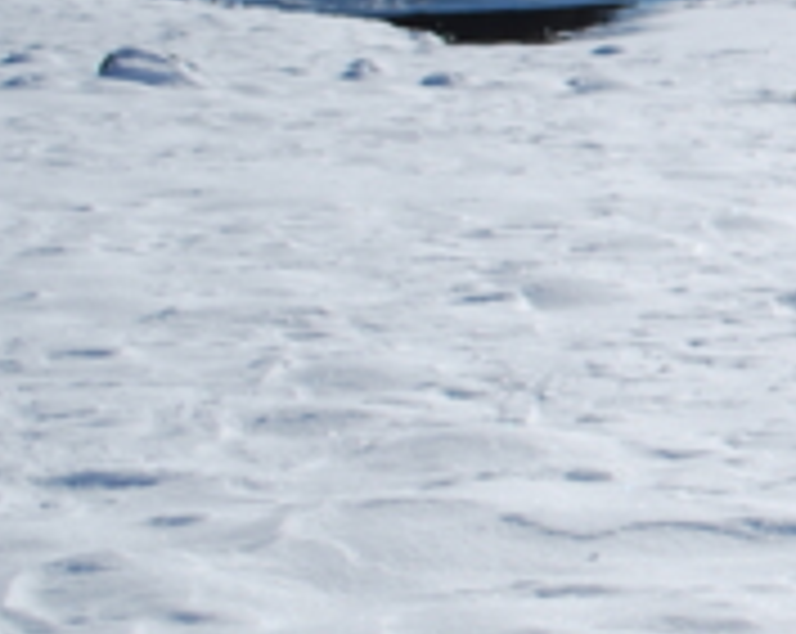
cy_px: 144
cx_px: 1498
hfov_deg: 14.4
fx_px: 2705
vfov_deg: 13.3
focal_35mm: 115
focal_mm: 18
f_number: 3.5
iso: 100
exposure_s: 1/2500
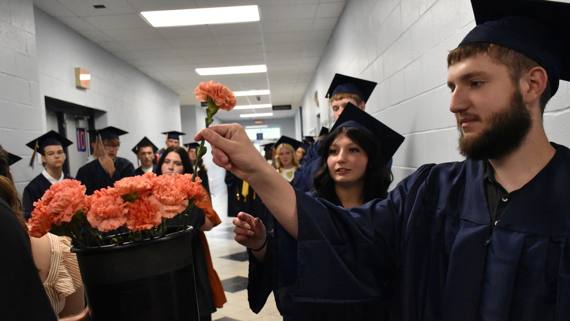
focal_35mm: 35
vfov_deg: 33.7
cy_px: 183
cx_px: 288
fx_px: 529
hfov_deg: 56.6
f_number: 4.5
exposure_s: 1/400
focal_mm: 22
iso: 6400
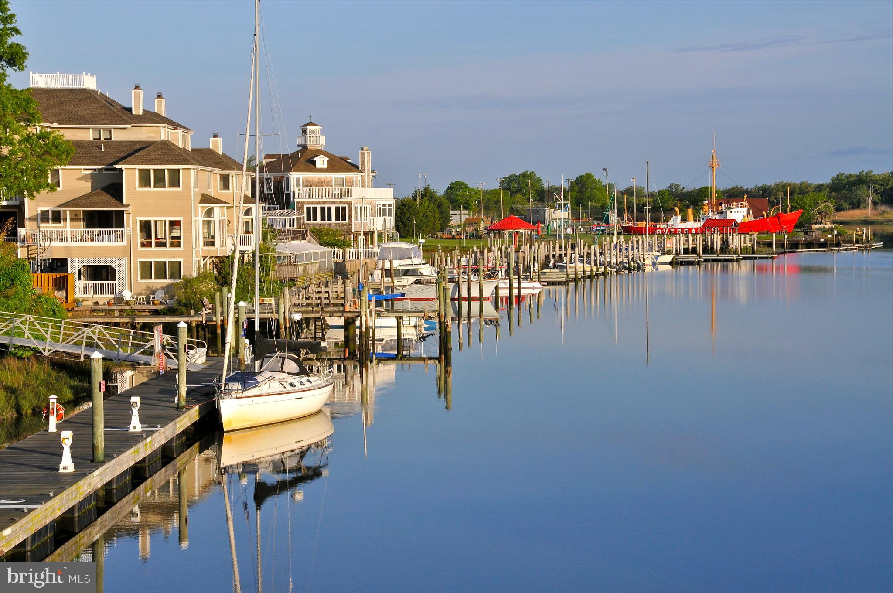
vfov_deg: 18.1
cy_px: 296
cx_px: 446
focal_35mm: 75
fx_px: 1858
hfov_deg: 27.0
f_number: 11
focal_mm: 50
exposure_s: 1/500
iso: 400
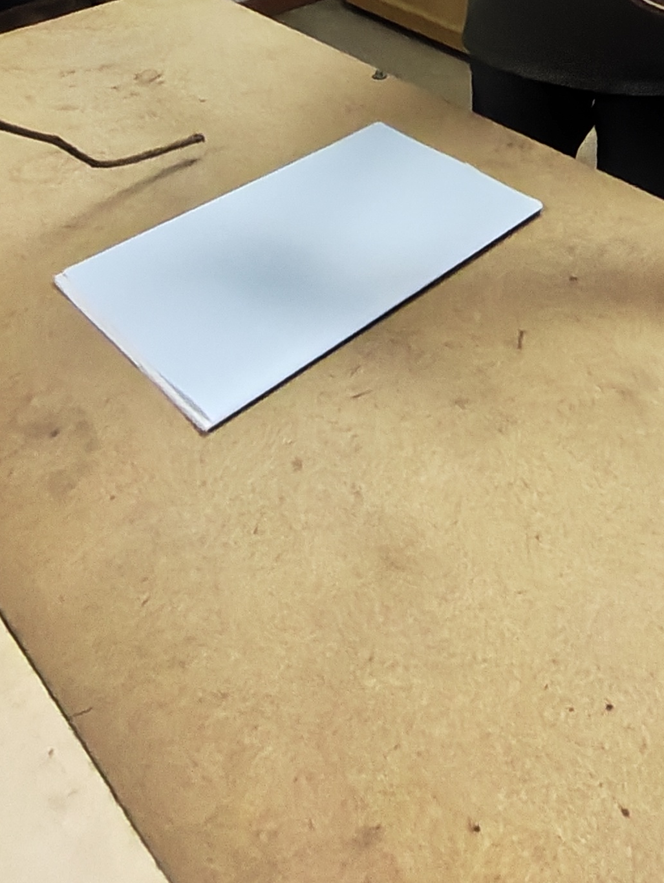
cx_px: 475
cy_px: -143
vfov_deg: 39.3
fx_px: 920
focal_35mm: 36
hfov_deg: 38.9
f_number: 2.2
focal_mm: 1.64
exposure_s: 1/30
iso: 1097
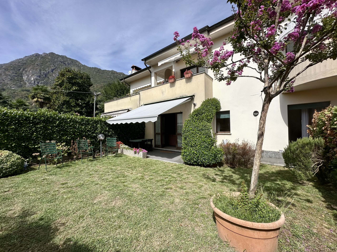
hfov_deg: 102.1
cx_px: 168
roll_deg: +0.4
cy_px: 126
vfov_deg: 85.7
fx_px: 136
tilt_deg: +2.0
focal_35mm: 14
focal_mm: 2.22
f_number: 2.2
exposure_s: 1/2304
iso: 50
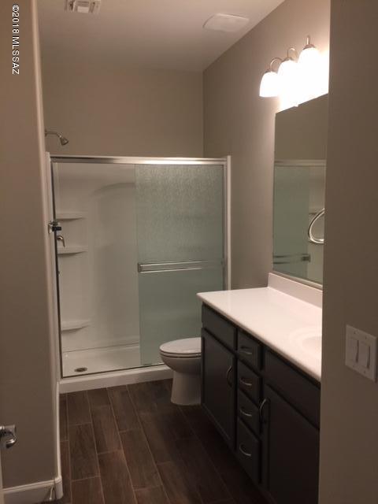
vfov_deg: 61.7
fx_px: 422
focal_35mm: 29
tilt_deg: -6.4
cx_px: 189
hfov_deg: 48.2
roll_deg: +1.5
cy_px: 252
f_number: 2.2
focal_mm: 4.15
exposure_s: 1/30
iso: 40
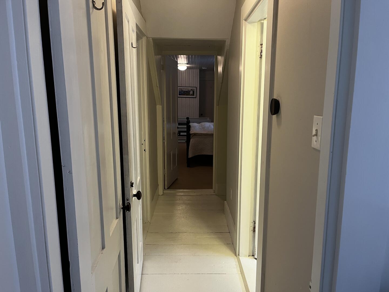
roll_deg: -0.5
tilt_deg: -10.6
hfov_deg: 67.3
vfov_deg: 53.1
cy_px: 146
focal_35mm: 26
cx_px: 194
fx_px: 292
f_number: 1.6
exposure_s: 1/60
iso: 125
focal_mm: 5.1
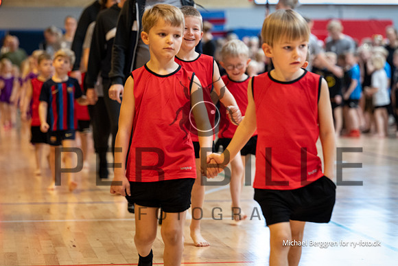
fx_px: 1470
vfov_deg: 10.3
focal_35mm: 133
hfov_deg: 15.4
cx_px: 226
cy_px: 78
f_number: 2.8
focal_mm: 93
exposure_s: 1/125
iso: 1800
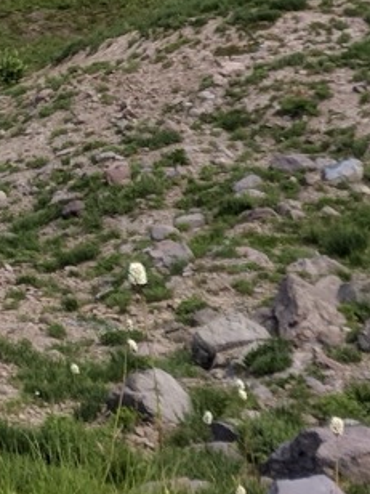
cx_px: -540
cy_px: -568
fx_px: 2166
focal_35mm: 152
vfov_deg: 11.4
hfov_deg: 8.8
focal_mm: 4.67
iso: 50
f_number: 2
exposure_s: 1/861
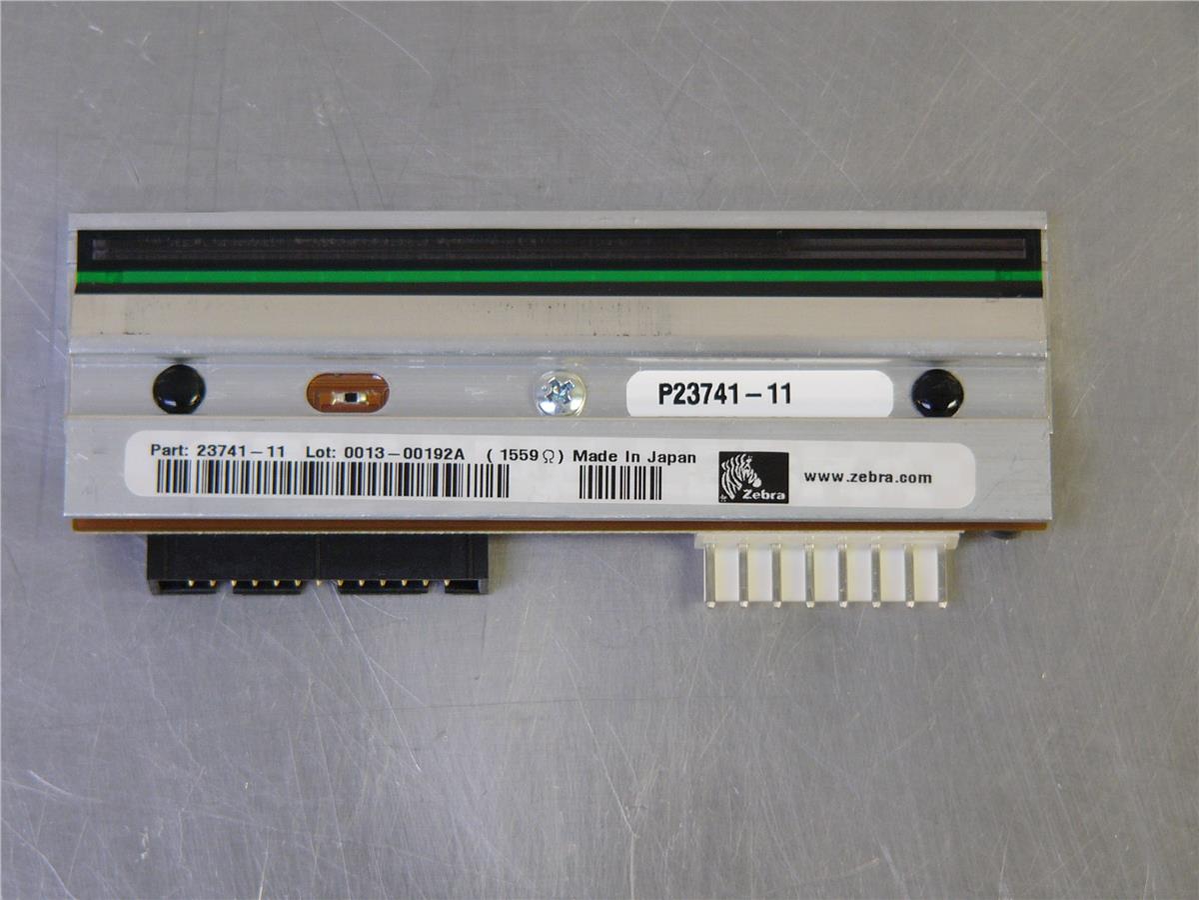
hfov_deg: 14.2
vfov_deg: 10.7
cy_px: 450
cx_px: 600
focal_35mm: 139
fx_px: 4815
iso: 100
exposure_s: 1/30
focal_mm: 23.1
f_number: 2.8
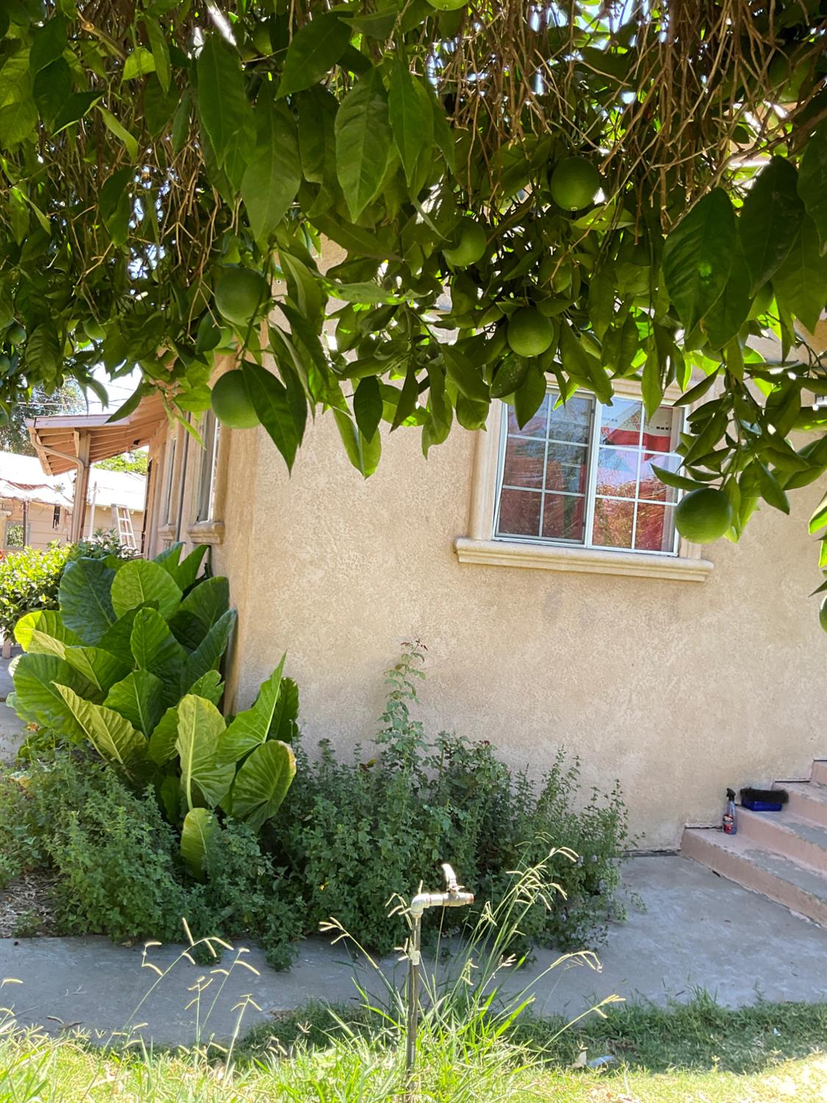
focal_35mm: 29
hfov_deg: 48.2
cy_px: 552
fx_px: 924
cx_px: 414
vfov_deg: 61.7
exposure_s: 1/122
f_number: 1.8
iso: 20
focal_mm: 3
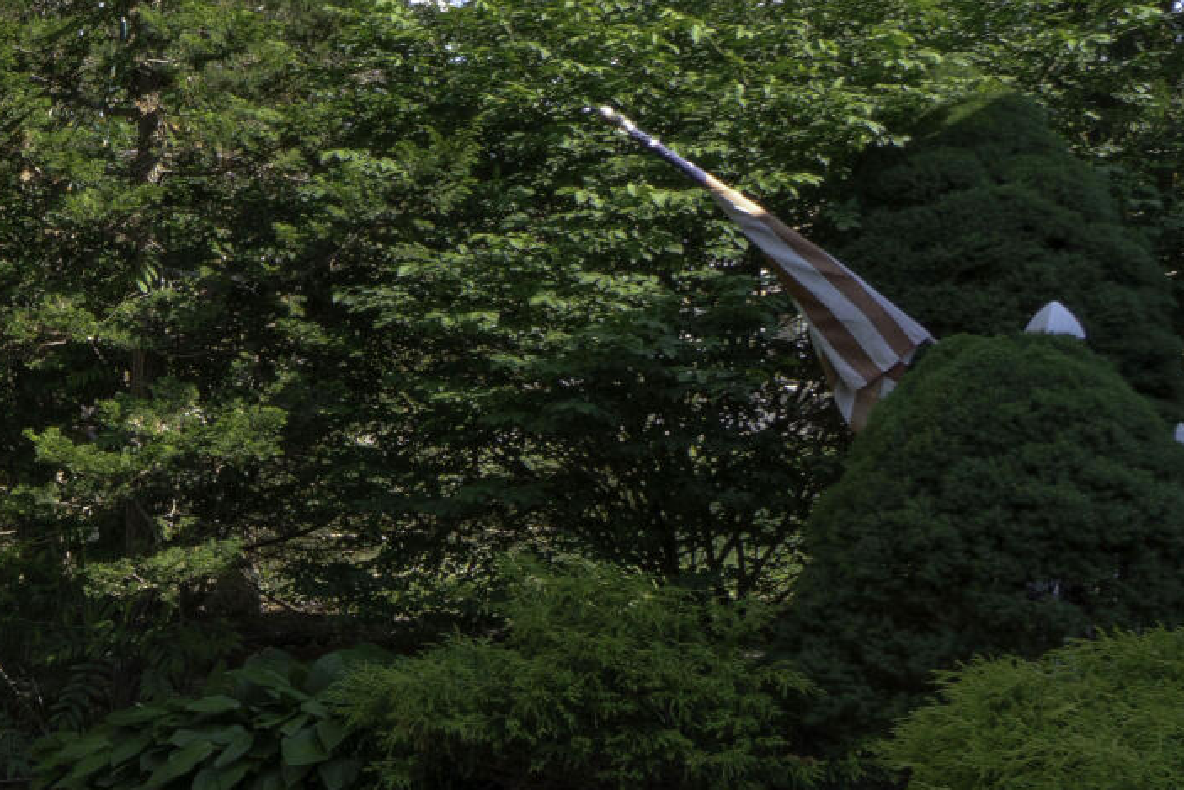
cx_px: -460
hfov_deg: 25.7
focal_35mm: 64
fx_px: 2105
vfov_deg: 21.2
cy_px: 443
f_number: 8
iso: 100
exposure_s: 1/80
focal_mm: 10
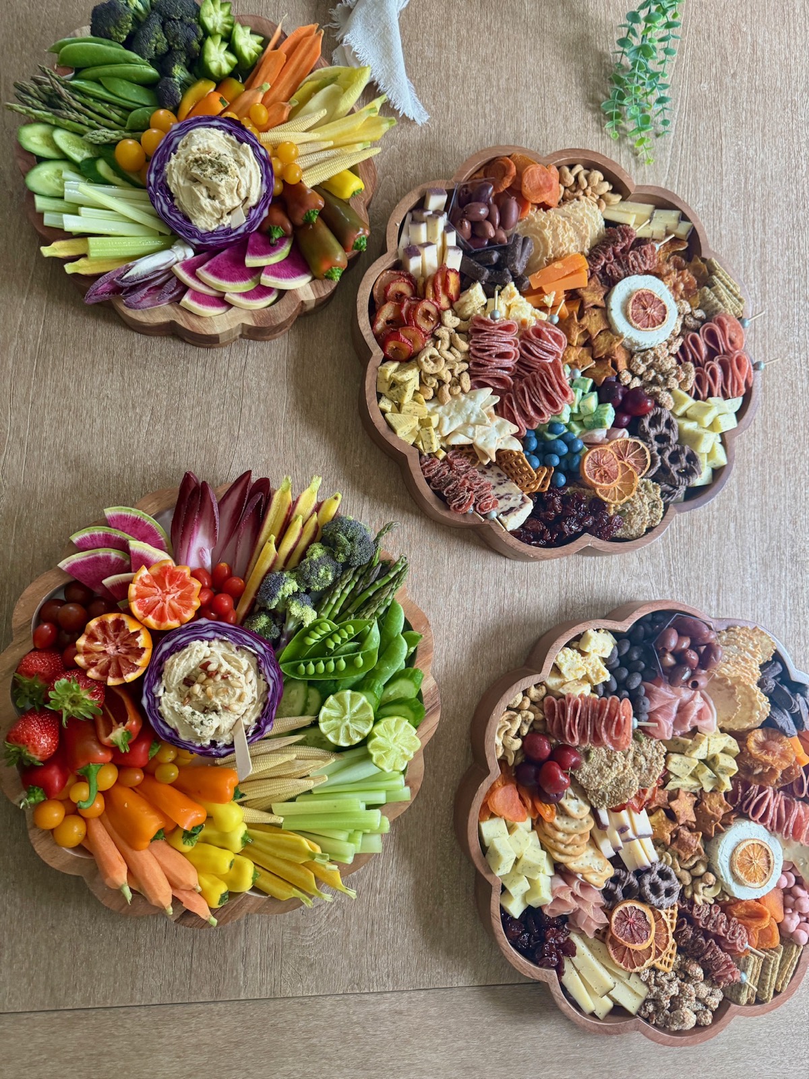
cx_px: 404
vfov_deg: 71.6
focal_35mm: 24
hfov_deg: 56.8
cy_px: 540
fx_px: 748
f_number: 1.78
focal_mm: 6.76
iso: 320
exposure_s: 1/60
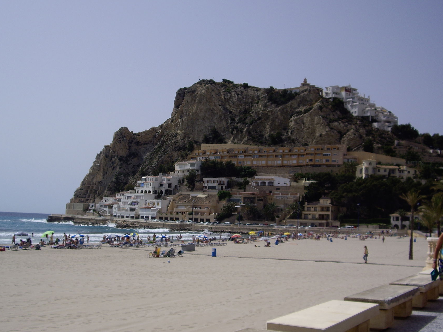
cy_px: 160
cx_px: 223
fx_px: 550
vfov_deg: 33.6
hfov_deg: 43.8
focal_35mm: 43
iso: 50
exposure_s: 1/500
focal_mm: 7.9
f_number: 5.6
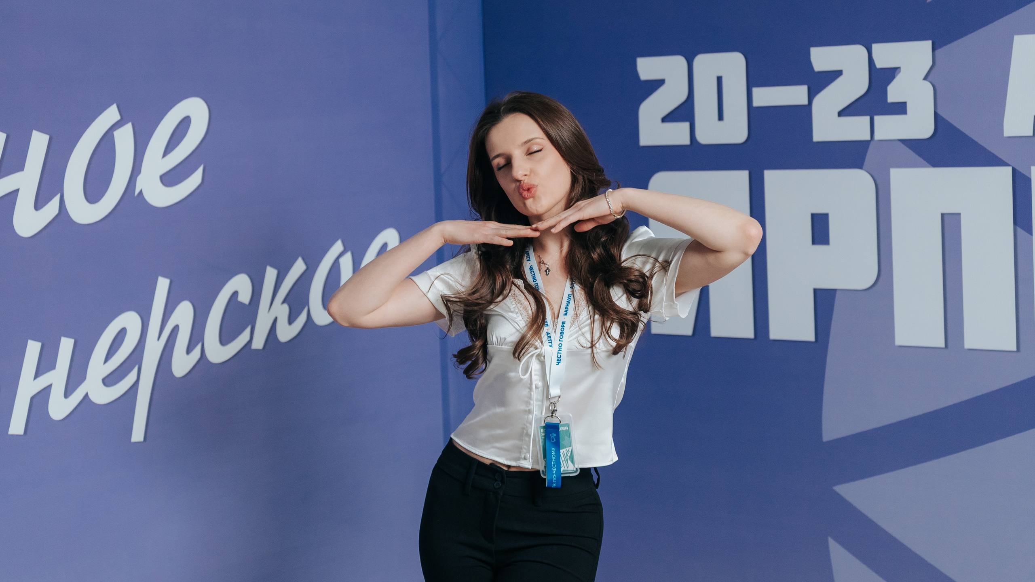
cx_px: 499
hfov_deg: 27.7
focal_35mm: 76
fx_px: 2098
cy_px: 239
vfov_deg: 15.8
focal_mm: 57
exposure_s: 1/160
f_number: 2.8
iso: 800
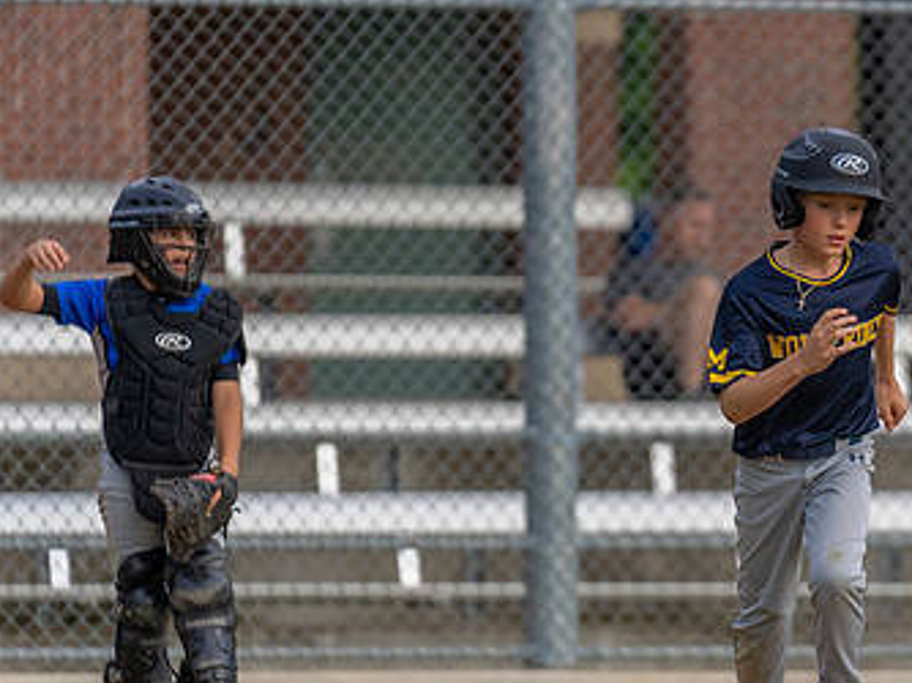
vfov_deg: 3.4
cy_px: 456
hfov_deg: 4.5
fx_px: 11663
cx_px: 792
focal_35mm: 443
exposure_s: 1/1000
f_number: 2.8
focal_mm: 200
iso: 1000
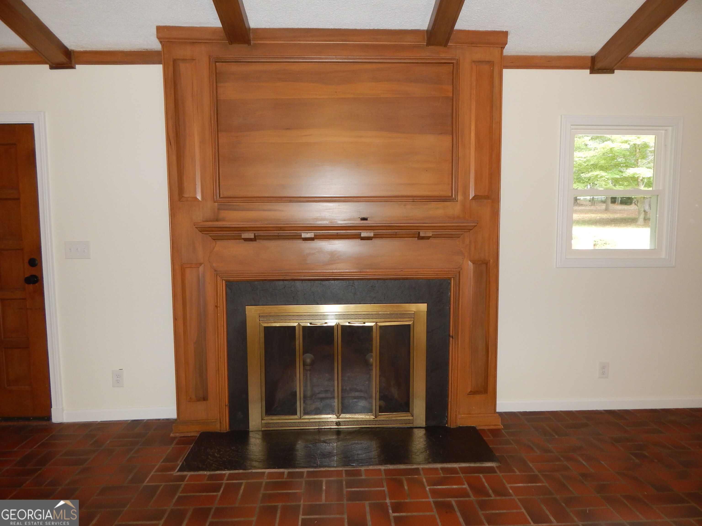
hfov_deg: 76.4
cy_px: 263
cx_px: 351
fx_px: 446
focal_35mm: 22
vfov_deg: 61.1
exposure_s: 1/30
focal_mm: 4
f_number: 3
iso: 200
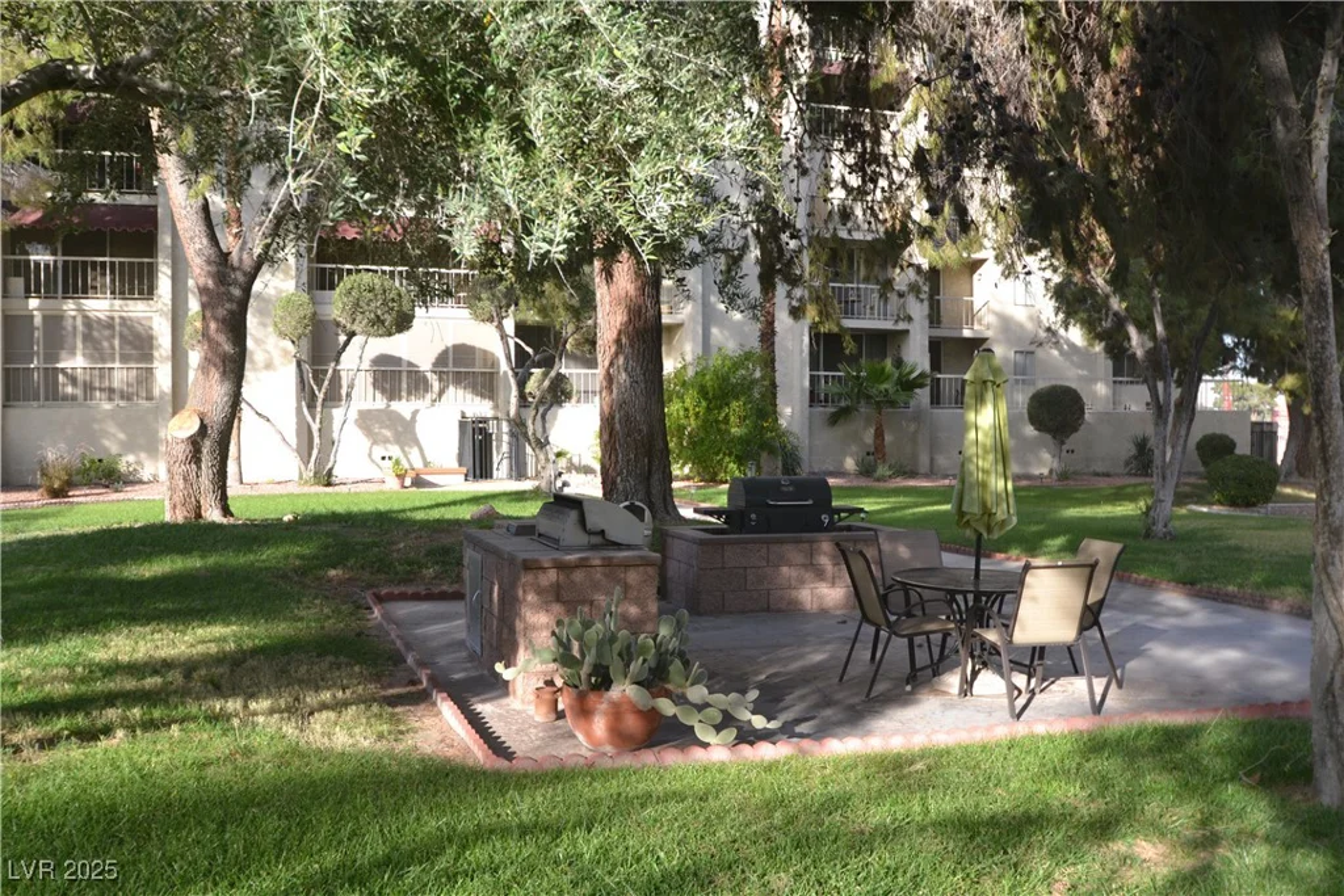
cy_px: 448
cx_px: 672
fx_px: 1344
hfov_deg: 53.1
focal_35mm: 36
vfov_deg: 36.9
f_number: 5.6
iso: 160
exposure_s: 1/125
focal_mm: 24
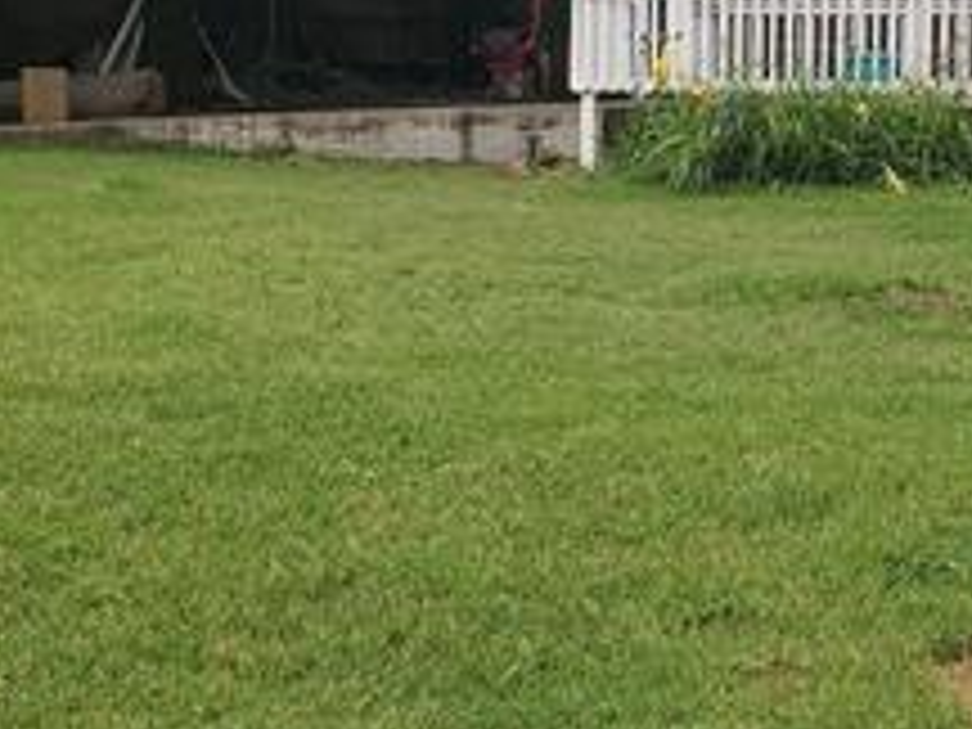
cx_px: 954
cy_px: 130
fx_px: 2162
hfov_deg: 24.3
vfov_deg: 18.9
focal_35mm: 77
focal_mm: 4.3
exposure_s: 1/1351
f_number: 2.4
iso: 50
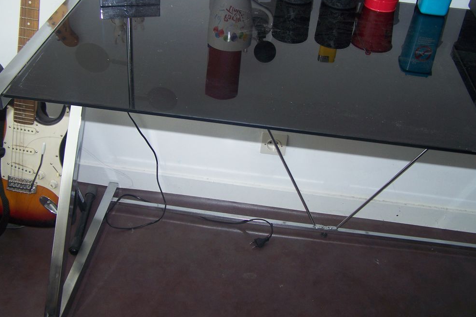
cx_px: 238
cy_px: 143
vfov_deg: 33.4
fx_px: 529
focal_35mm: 40
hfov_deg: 48.5
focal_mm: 6.3
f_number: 2.8
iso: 80
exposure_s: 1/60
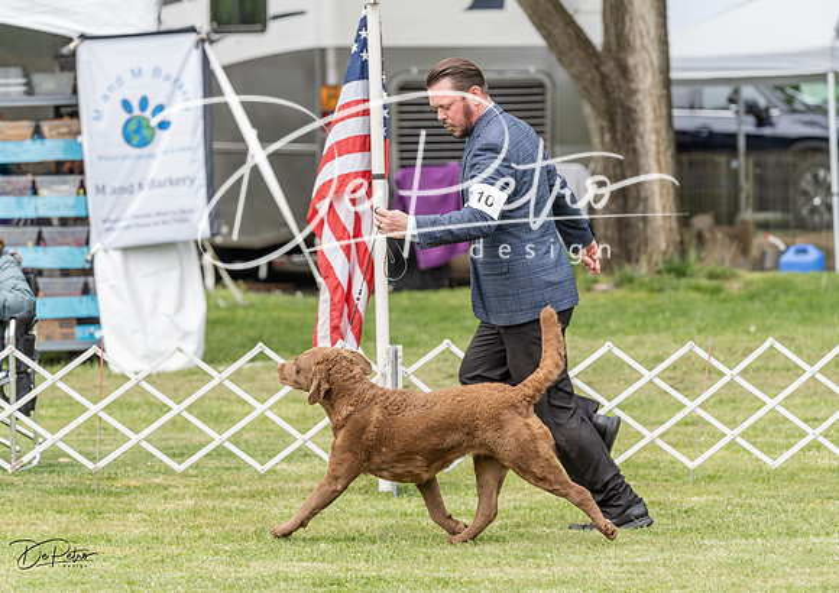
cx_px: 410
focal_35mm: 216
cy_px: 343
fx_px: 5124
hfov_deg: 9.4
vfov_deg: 6.6
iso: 400
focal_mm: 170
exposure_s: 1/800
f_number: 4.5
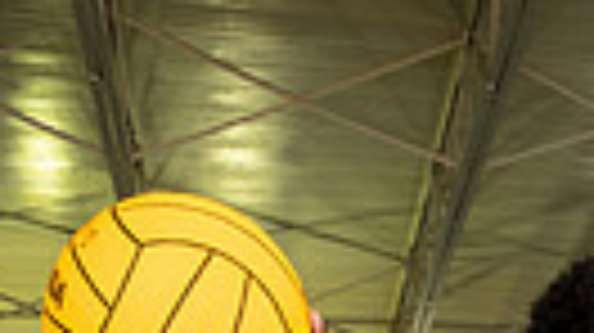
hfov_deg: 24.1
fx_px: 1353
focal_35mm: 86
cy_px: 940
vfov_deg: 10.6
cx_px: 536
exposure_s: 1/250
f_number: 7.1
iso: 640
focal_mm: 24
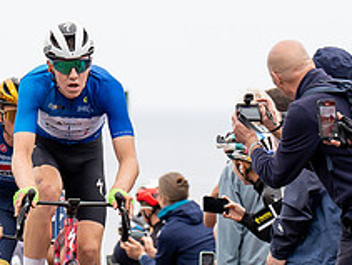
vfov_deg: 2.8
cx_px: 71
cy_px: 152
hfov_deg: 3.7
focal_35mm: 529
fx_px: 5388
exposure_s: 1/1000
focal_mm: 115
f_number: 3.5
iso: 320
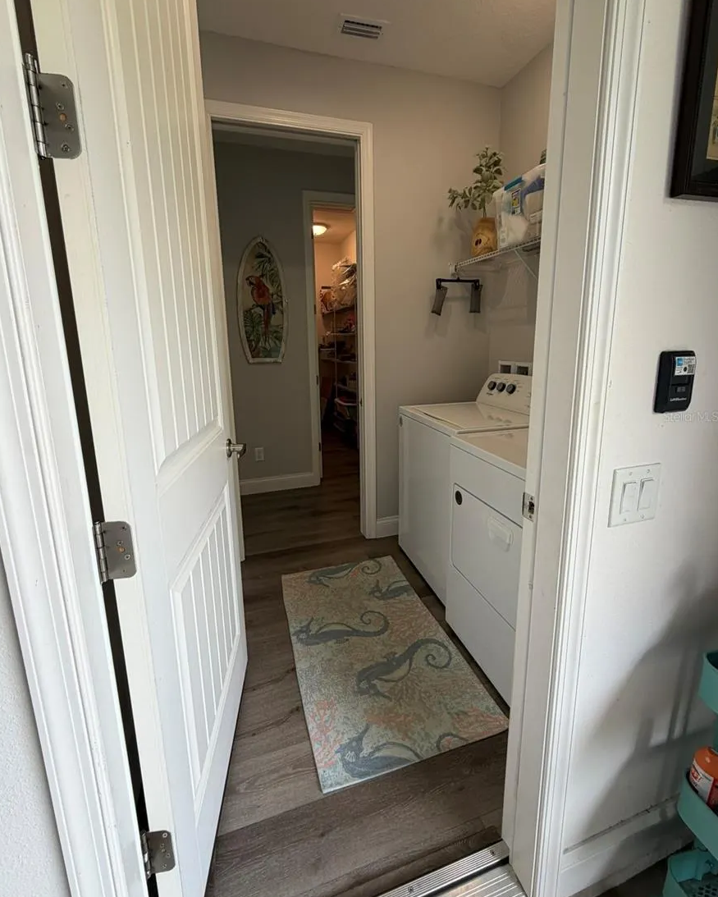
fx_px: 398
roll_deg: -0.2
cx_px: 352
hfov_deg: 84.1
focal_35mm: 15
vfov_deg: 96.6
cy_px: 416
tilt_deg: -9.5
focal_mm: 2.22
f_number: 2.2
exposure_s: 1/120
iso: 40
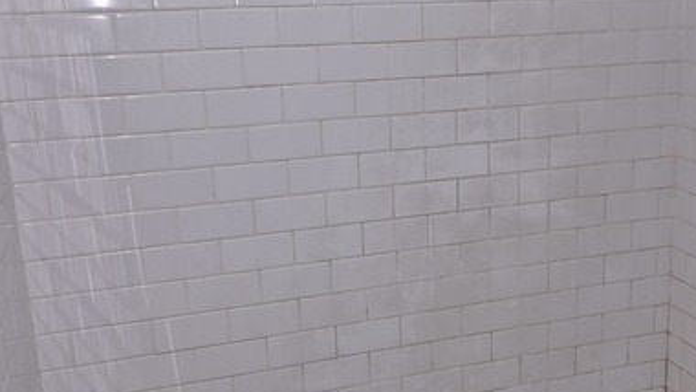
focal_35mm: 44
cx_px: 414
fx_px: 812
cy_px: 195
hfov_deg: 46.2
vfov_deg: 27.1
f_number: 1.8
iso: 100
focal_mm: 5.4
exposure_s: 1/60
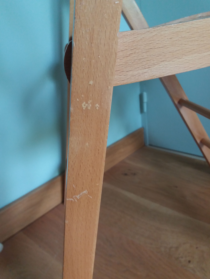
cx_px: 105
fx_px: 226
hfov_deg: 49.7
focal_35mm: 28
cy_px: 140
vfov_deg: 63.4
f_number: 1.9
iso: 160
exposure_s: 1/20
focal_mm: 3.7
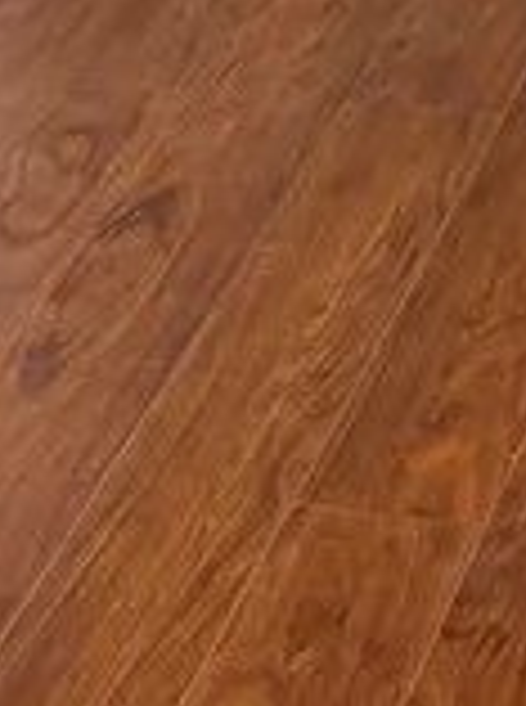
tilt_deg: -10.5
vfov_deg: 10.9
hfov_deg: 9.2
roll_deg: +3.1
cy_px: -944
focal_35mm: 157
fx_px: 3194
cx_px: 715
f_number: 1.78
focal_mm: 6.76
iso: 200
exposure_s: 1/61
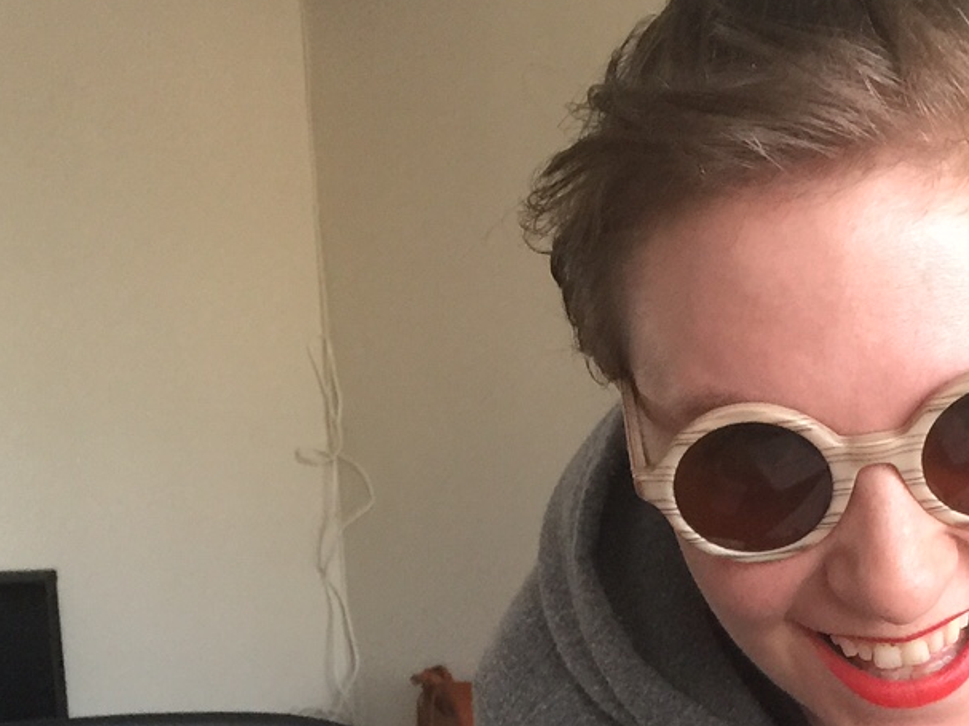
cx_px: 760
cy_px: 927
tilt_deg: -8.9
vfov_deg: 17.8
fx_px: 2183
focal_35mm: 78
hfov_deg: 24.7
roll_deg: +1.7
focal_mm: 4.15
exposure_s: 1/15
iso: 80
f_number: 2.2
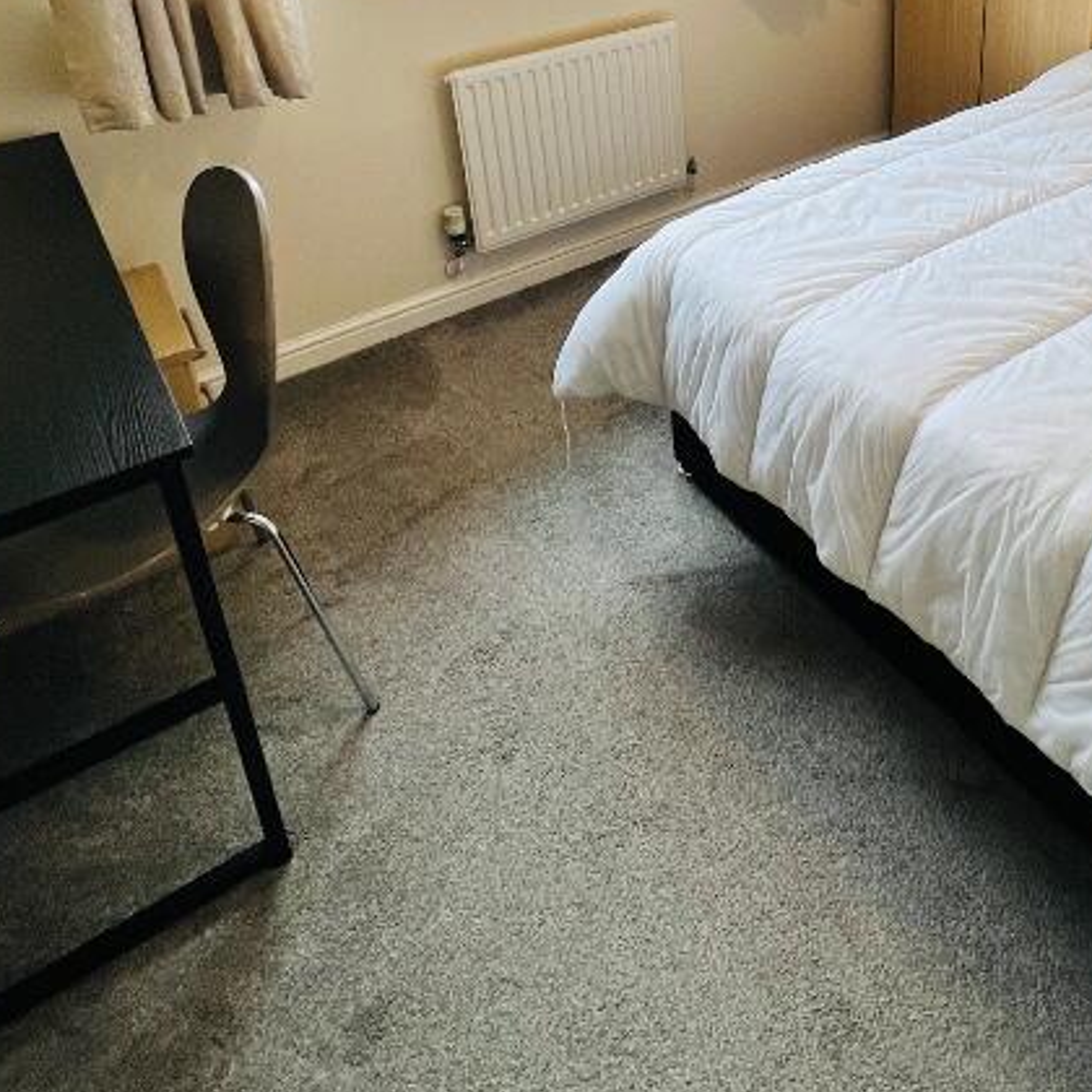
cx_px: 840
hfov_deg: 54.2
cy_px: 135
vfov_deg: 51.5
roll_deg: +1.1
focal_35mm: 28
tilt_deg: -24.1
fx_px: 999
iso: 64
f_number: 1.8
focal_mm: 1.57
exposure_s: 1/100
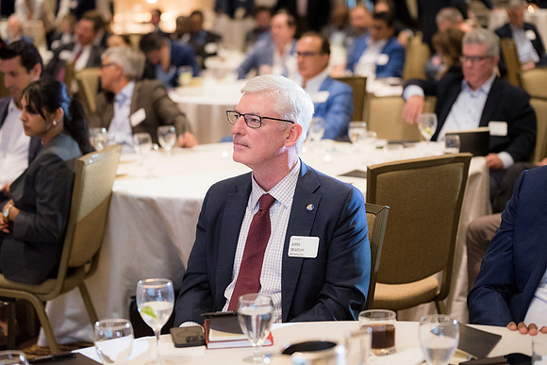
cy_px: 182
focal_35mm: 86
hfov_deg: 23.6
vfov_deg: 15.9
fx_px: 1307
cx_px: 274
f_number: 2.8
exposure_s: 1/160
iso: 2800
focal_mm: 86
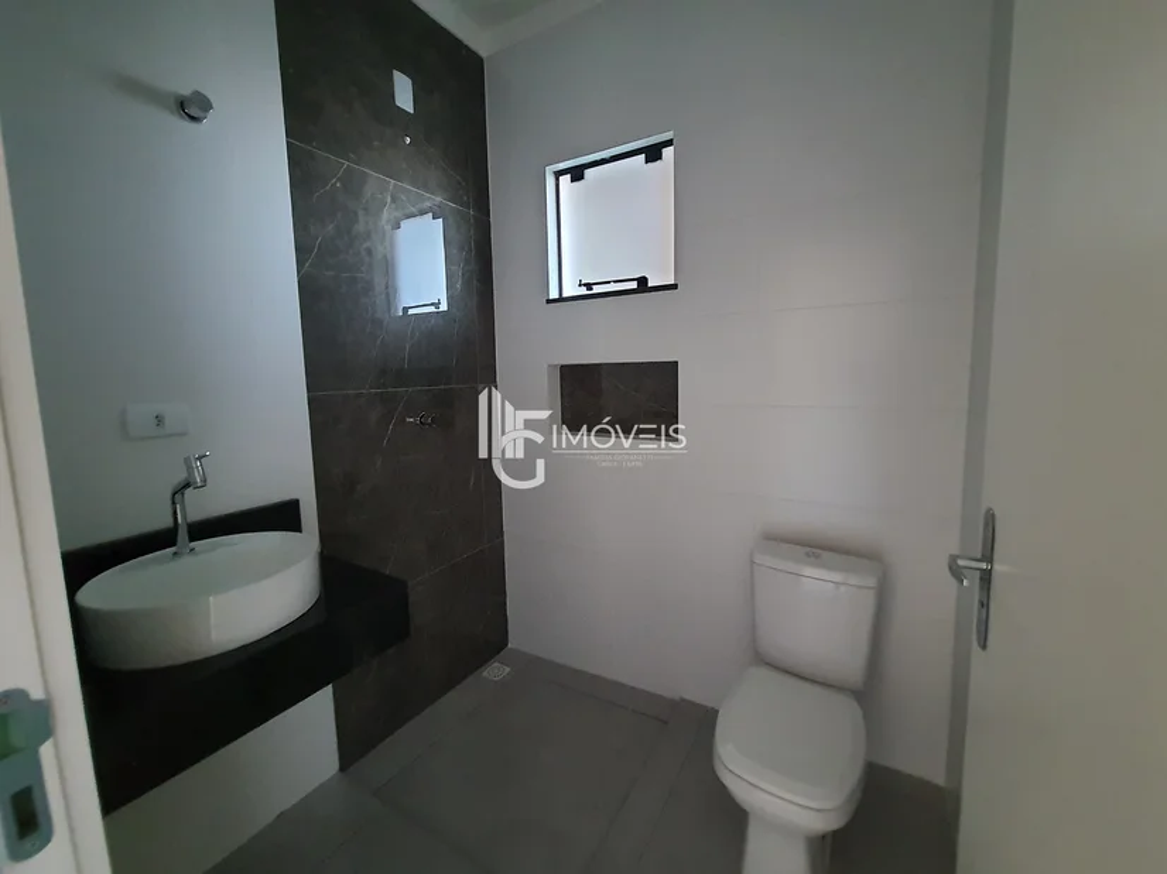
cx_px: 584
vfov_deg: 89.9
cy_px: 437
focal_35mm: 13
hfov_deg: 106.2
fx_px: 438
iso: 640
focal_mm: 1.74
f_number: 2.2
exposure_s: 1/24
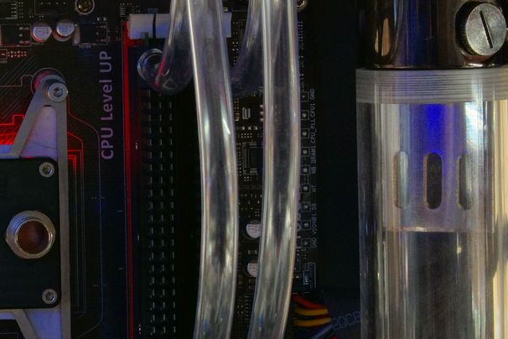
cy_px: 256
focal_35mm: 208
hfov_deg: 9.9
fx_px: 2935
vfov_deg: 6.6
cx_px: 62
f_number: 20
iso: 1600
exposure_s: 3.2
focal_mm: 70
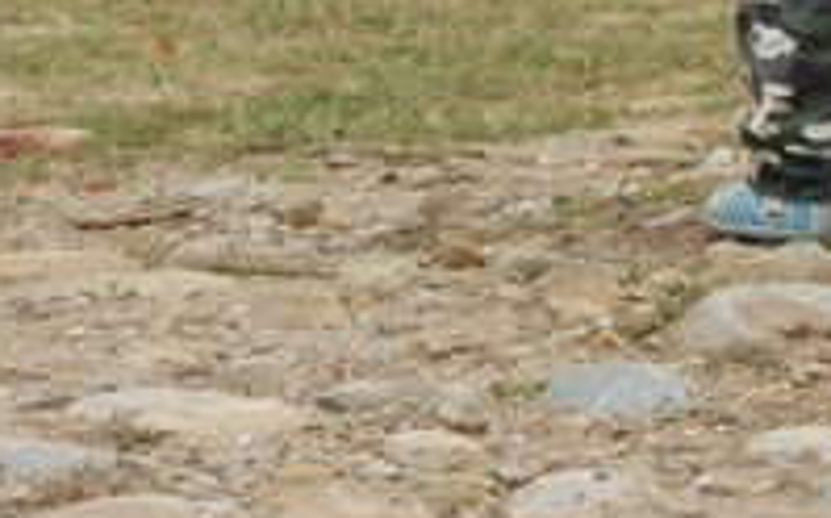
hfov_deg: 5.3
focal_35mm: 394
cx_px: 84
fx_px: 8916
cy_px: -687
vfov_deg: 3.3
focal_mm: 50
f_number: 2.8
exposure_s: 1/2000
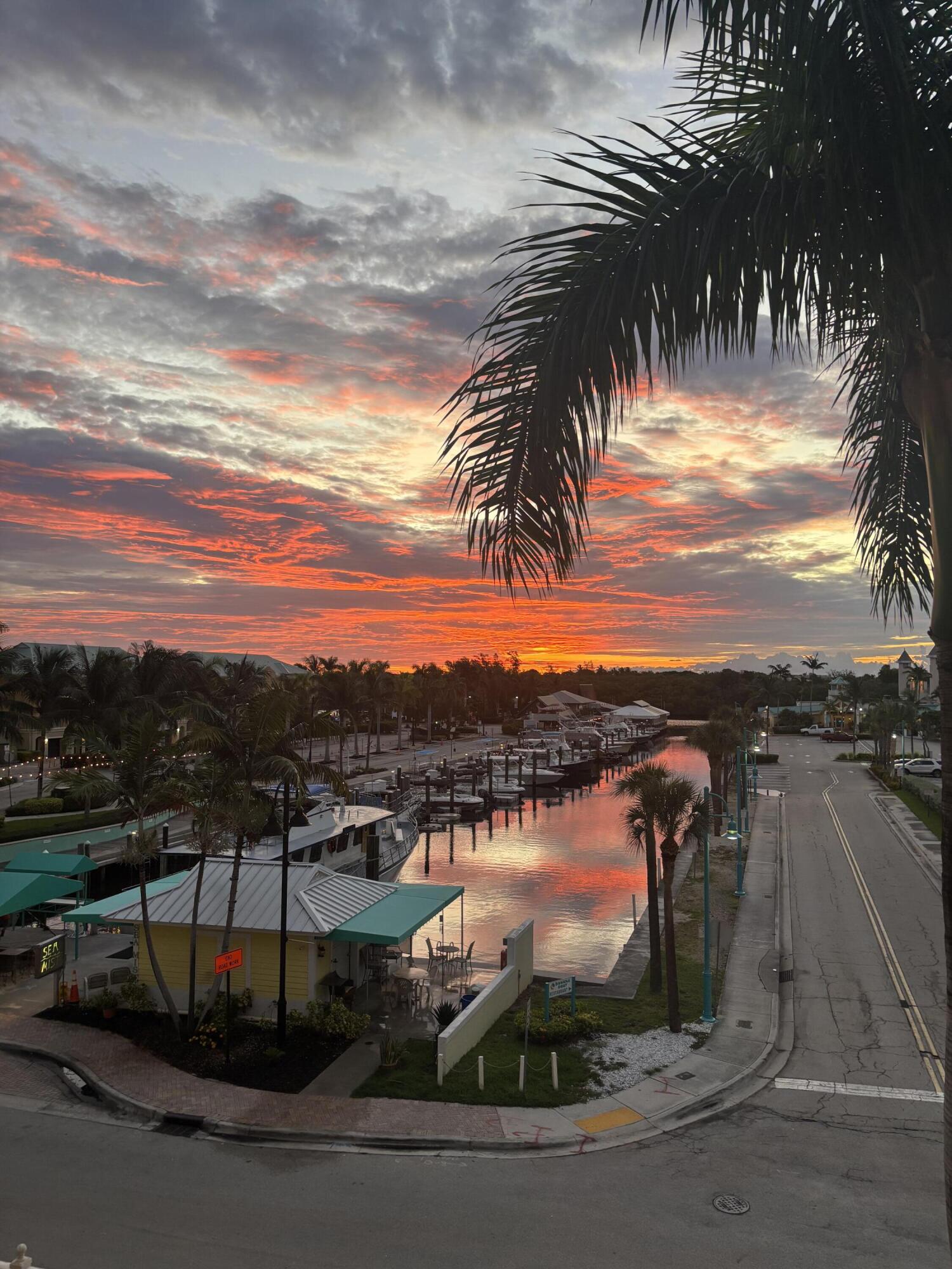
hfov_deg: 53.1
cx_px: 476
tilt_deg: +1.6
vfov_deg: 67.3
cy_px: 634
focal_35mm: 26
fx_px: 953
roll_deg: -0.8
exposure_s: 1/120
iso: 80
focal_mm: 5.96
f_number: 1.6
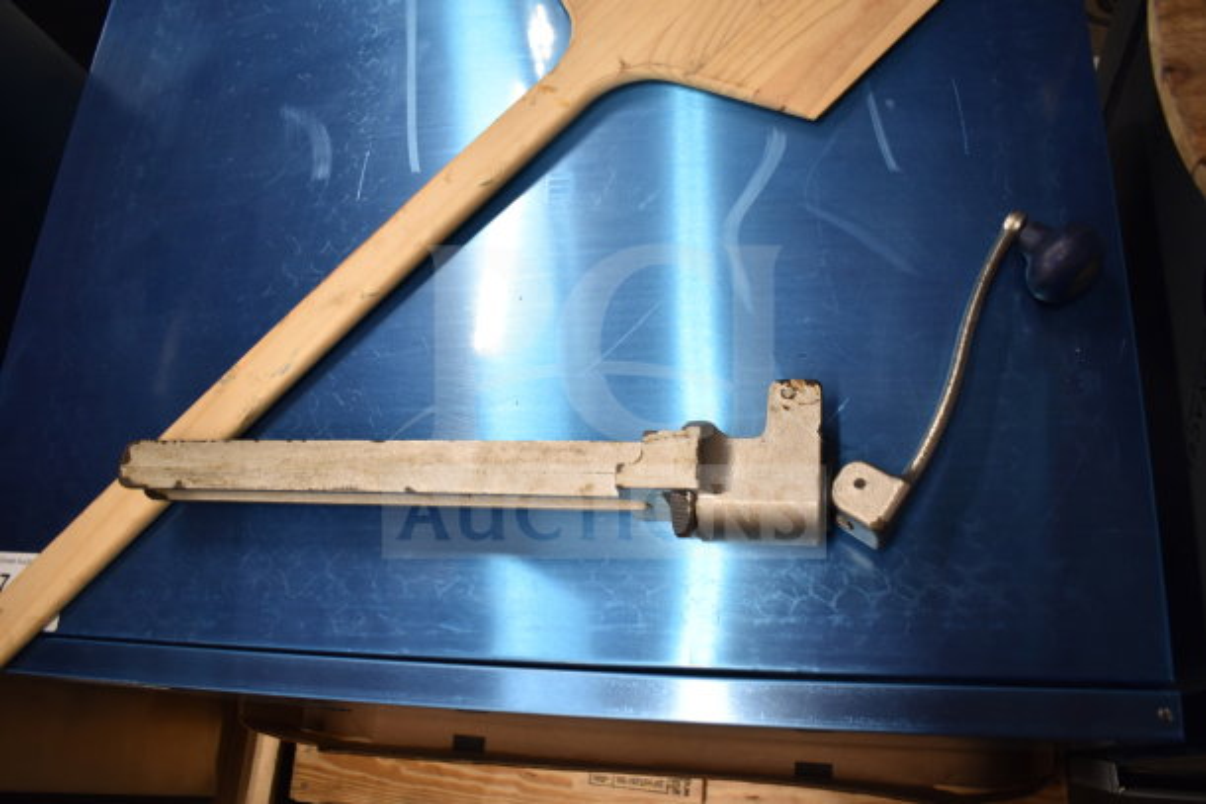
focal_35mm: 30
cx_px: 603
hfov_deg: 61.9
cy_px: 402
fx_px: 1005
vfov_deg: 43.6
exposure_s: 1/30
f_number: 3.5
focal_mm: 20
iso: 500
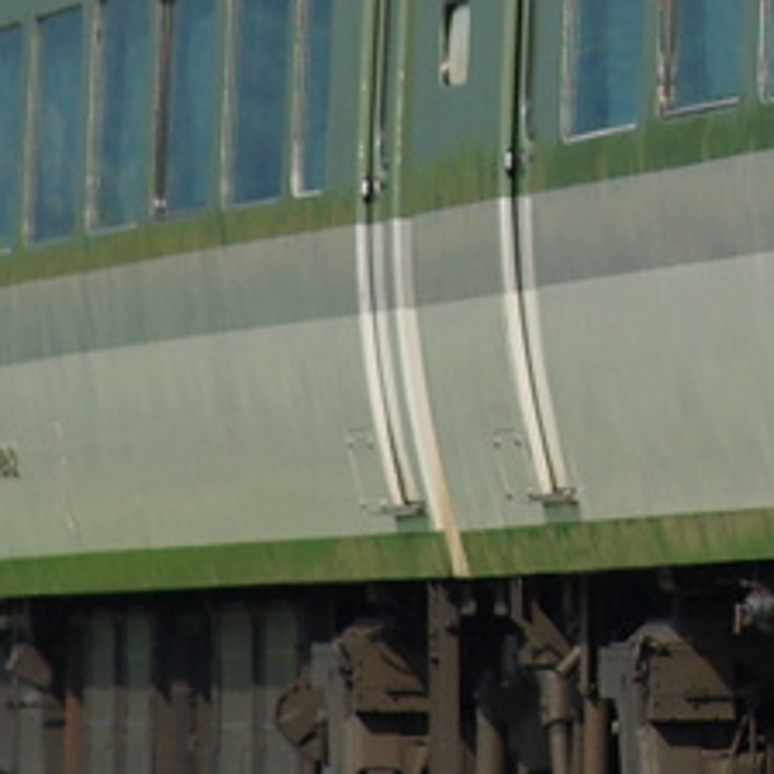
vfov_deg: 1.9
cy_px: -339
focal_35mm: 924
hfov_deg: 1.9
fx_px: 23374
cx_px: 1227
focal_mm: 85
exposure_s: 1/1250
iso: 200
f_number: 5.6
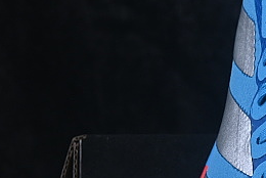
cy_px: 168
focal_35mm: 311
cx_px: 472
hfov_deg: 6.5
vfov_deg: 4.4
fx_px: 2300
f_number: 8
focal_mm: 50
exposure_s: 1/80
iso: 160
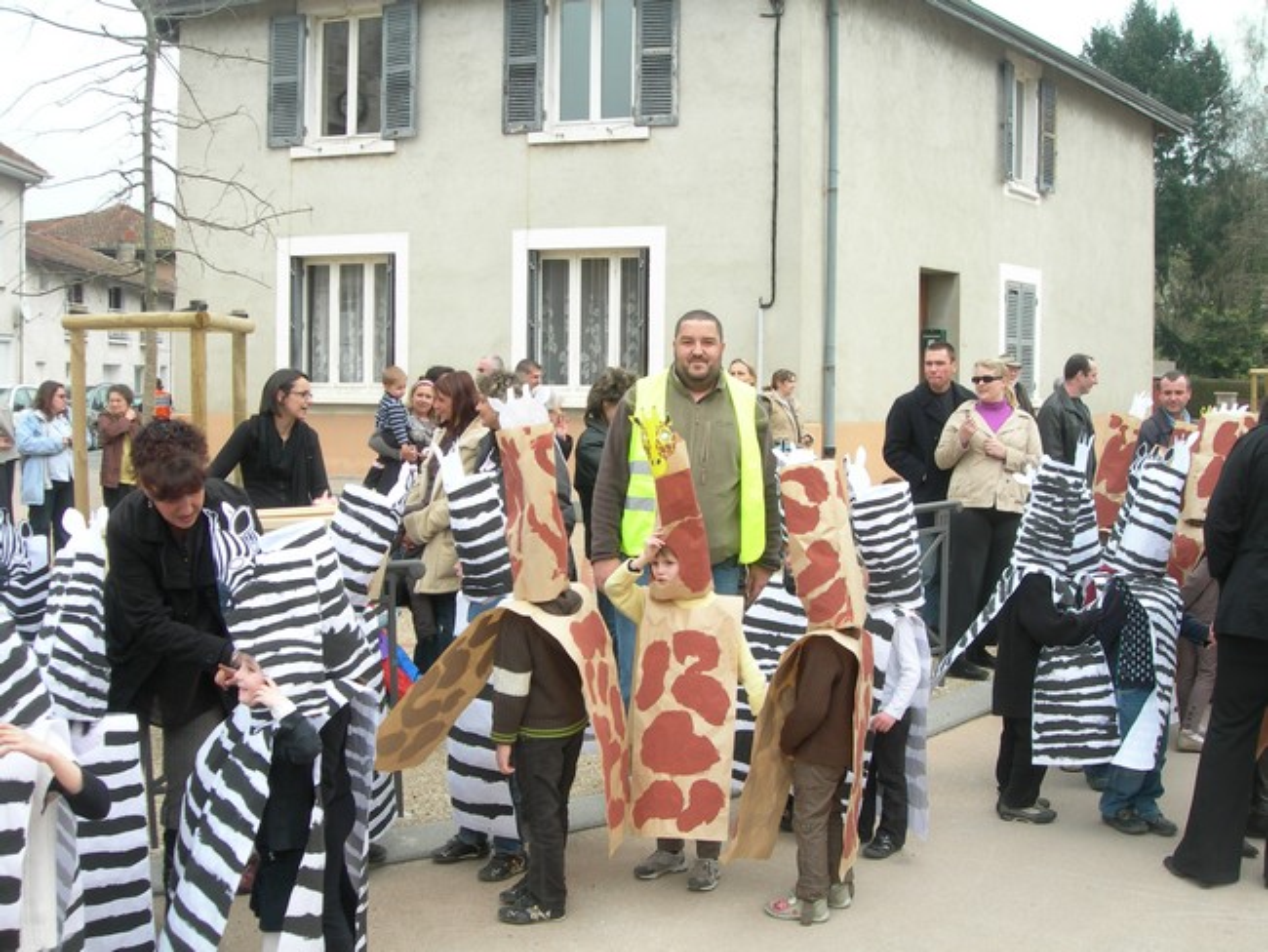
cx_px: 634
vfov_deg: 37.7
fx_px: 1392
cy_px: 476
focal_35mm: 38
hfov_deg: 49.0
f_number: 4.8
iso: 50
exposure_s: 1/134
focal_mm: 7.8
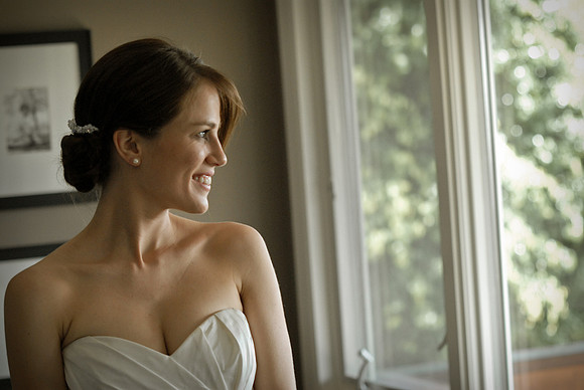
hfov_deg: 19.4
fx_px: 1705
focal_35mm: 105
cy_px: 195
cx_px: 292
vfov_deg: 13.1
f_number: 3.2
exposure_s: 1/250
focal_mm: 70
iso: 640
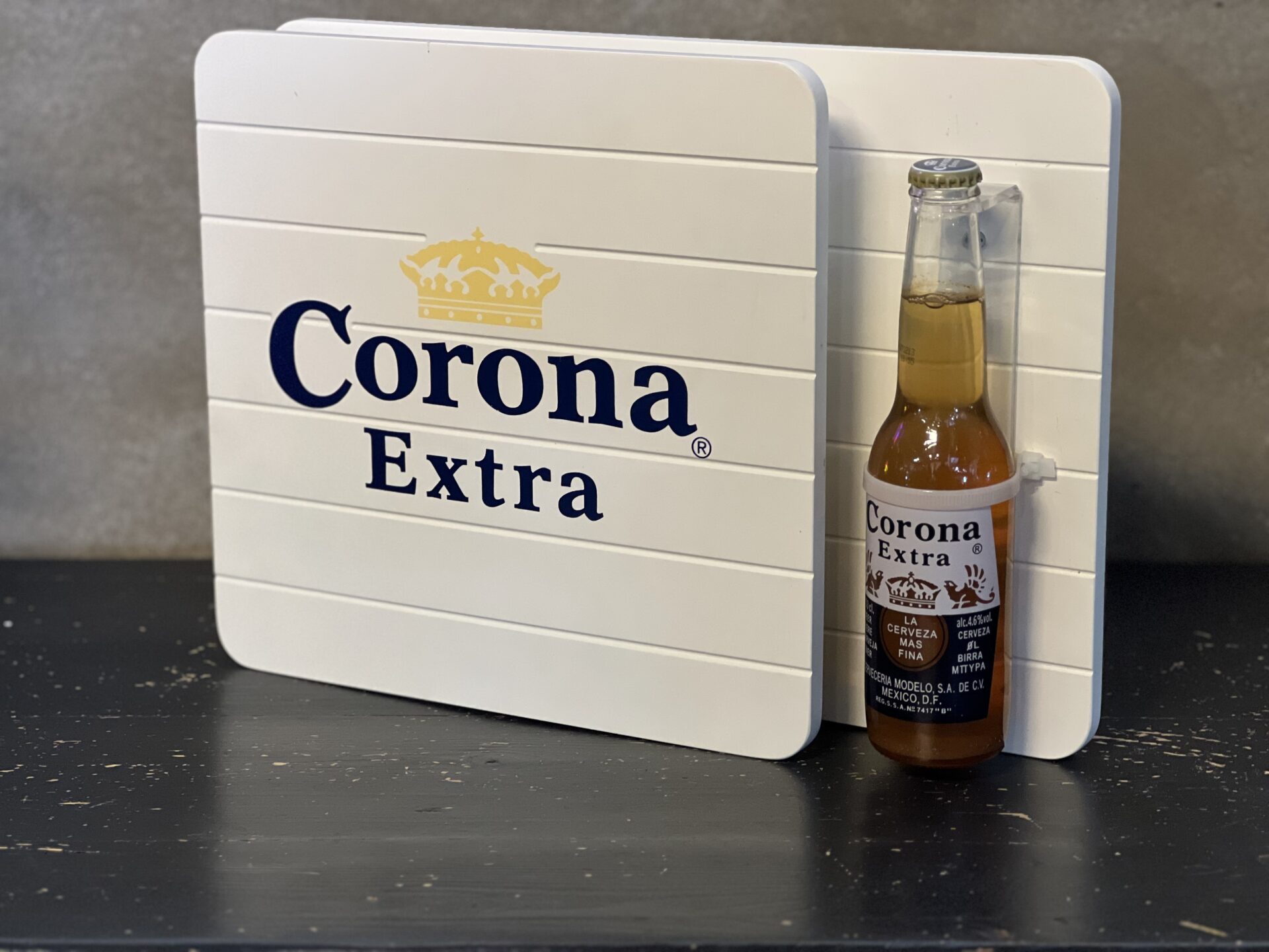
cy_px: 476
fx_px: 2823
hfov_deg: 25.3
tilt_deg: -12.4
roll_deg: +0.3
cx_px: 634
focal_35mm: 77
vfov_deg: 19.1
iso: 320
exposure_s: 1/33
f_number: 2.8
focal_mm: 9
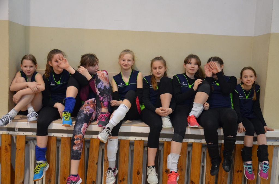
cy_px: 92
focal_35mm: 39
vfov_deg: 34.1
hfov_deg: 49.6
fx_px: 302
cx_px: 140
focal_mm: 26
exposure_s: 1/125
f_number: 4
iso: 1600
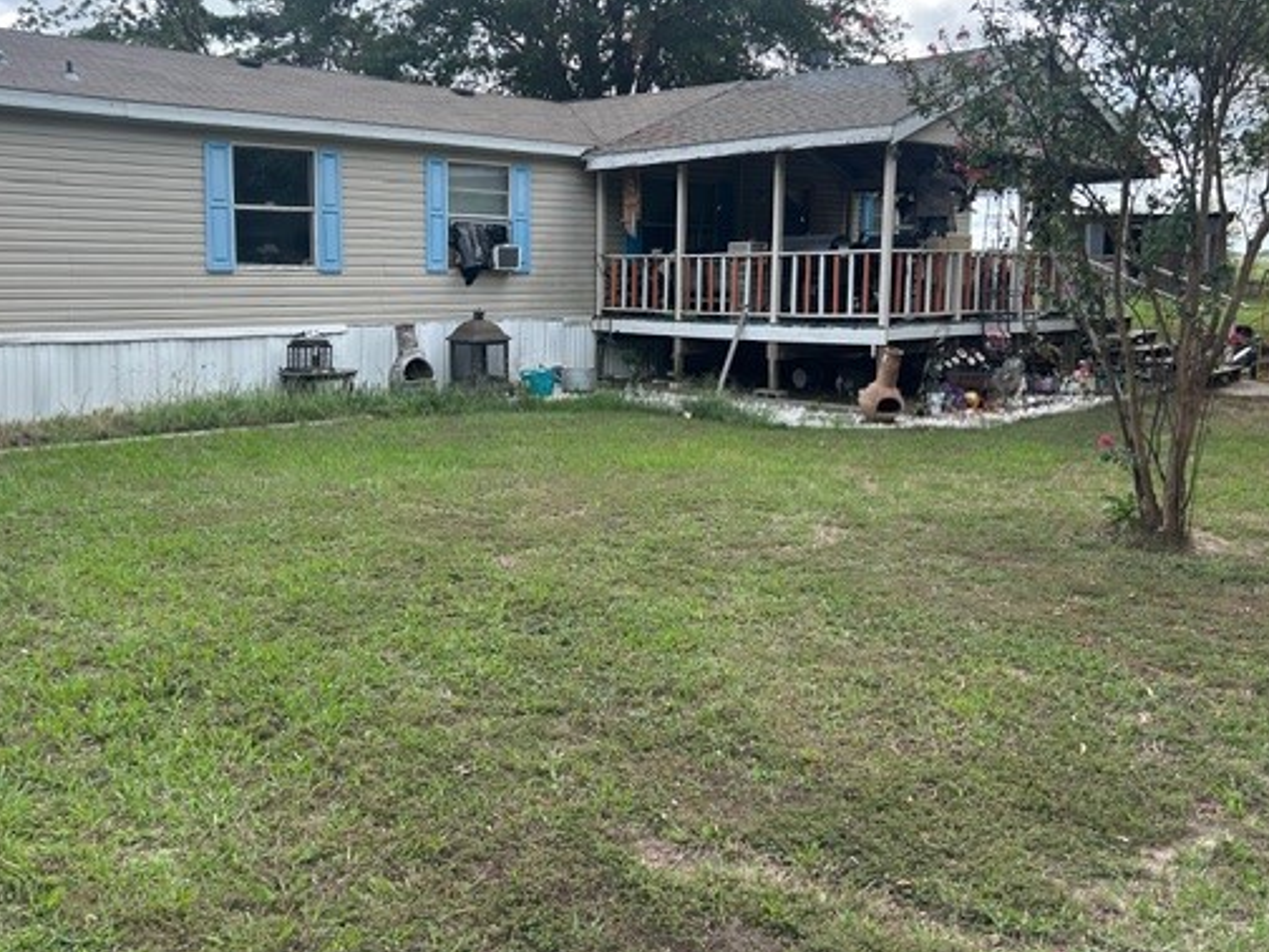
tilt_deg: -6.2
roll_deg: -0.2
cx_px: 592
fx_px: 1210
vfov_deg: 42.8
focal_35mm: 33
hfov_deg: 55.3
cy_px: 385
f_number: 1.5
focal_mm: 5.7
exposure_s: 1/1058
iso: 50
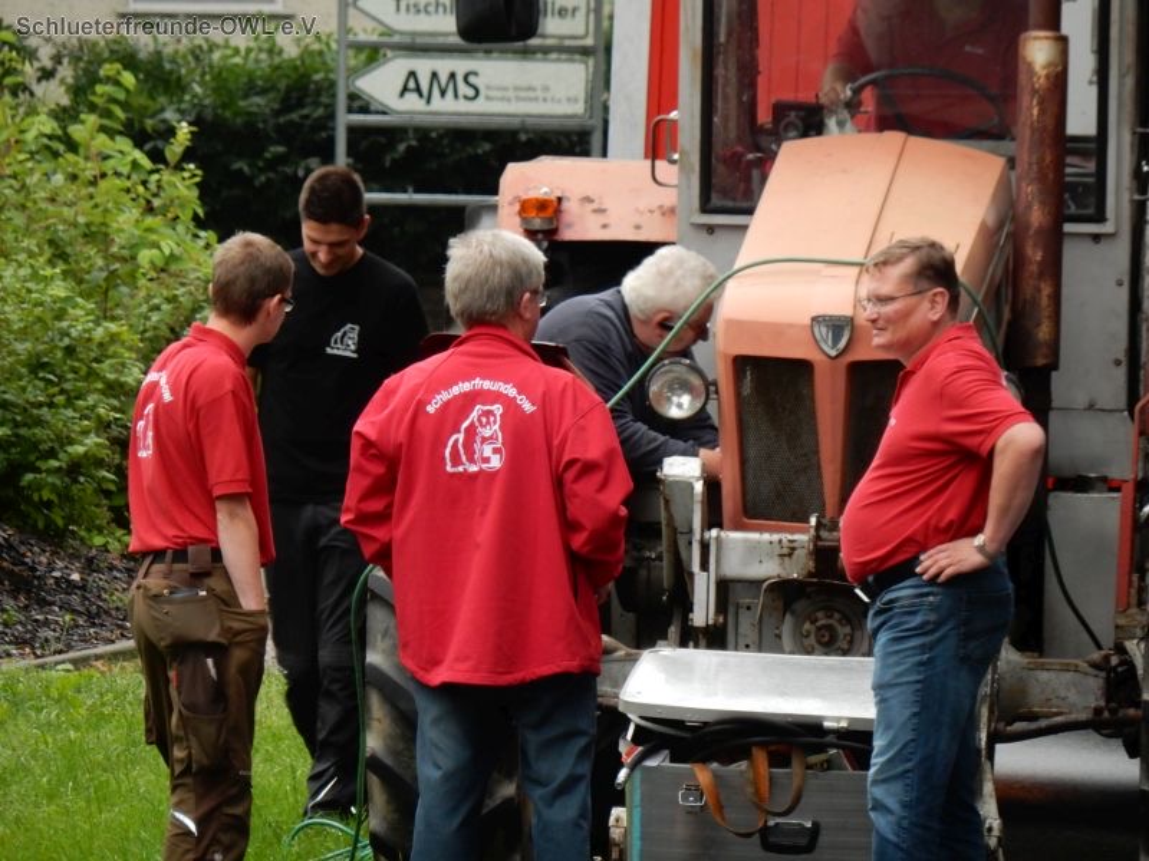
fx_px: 14937
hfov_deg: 4.4
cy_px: 430
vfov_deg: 3.3
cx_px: 574
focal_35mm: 450
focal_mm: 80.3
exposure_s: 1/60
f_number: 6.3
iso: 320
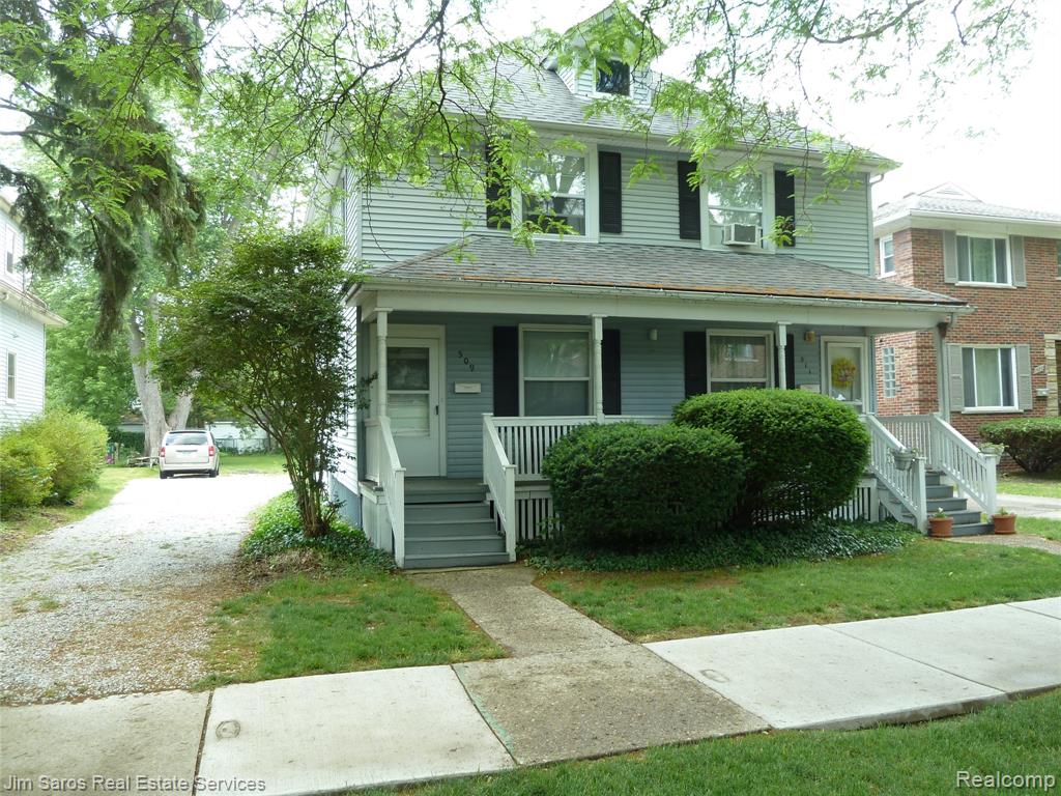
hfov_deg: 65.3
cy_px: 398
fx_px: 828
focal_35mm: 27
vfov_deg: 51.4
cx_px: 530
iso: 80
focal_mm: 4.4
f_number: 3.3
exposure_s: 1/60
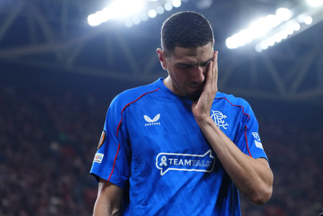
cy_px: 108
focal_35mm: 105
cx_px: 162
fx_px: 942
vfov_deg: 13.0
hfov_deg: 19.5
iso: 4000
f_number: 4
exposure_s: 1/1000
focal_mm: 105
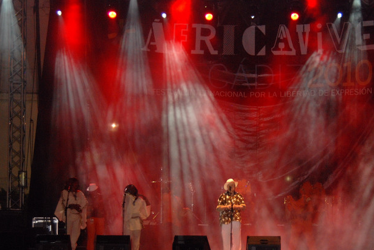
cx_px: 231
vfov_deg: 11.0
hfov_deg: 16.4
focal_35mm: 125
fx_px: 1300
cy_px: 188
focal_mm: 50
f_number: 4.8
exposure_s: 1/125
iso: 400
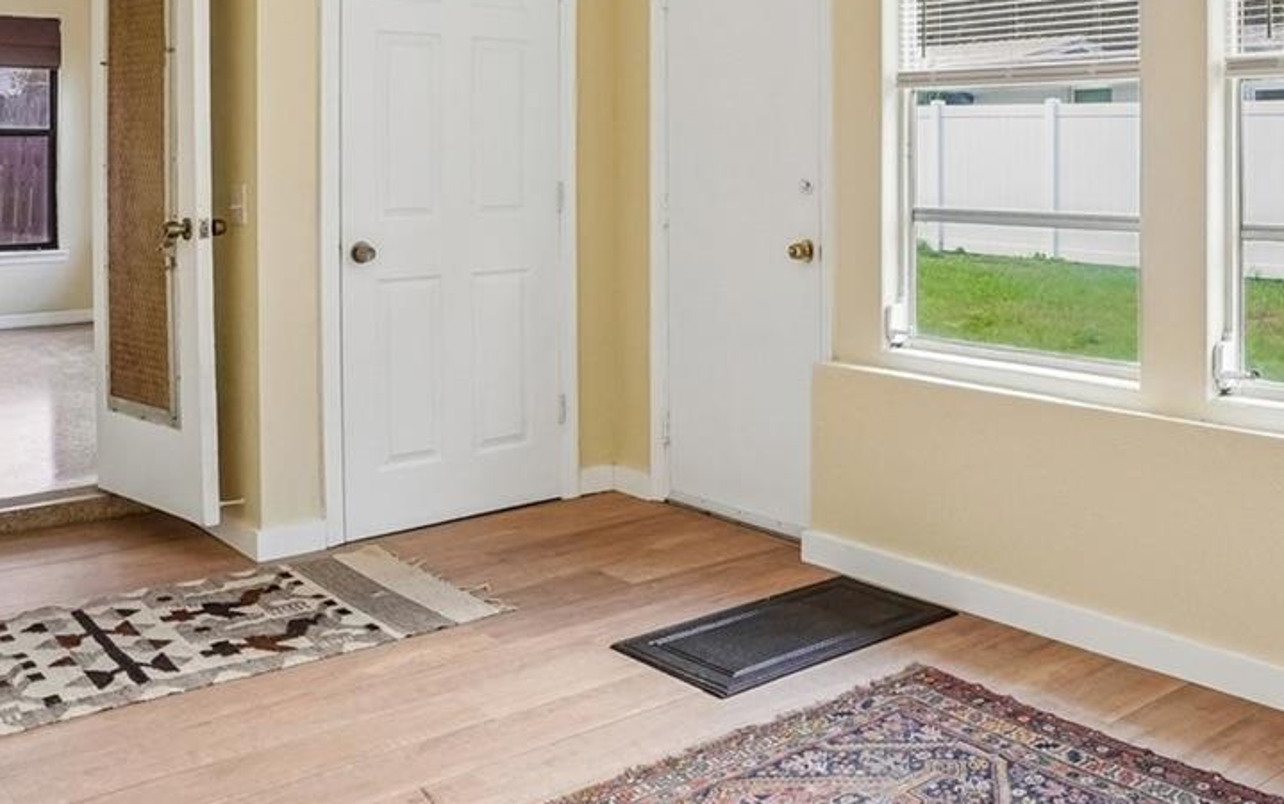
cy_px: 159
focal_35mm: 34
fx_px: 1190
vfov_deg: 36.0
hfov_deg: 53.7
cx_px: 984
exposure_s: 1/30
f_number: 8
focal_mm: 10
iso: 100
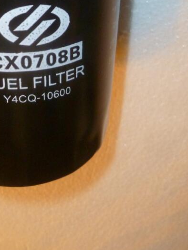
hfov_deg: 22.7
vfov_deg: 27.9
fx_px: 463
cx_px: 43
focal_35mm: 64
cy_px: -17
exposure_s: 1/30
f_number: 3.3
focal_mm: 5
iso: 250
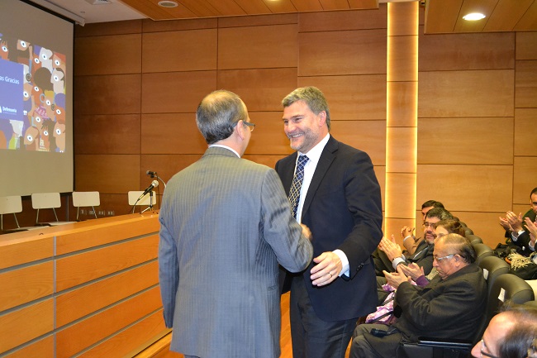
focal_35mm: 36
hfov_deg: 53.1
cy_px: 179
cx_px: 268
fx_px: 537
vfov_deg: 36.9
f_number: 4
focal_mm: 24
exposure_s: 1/60
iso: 3200
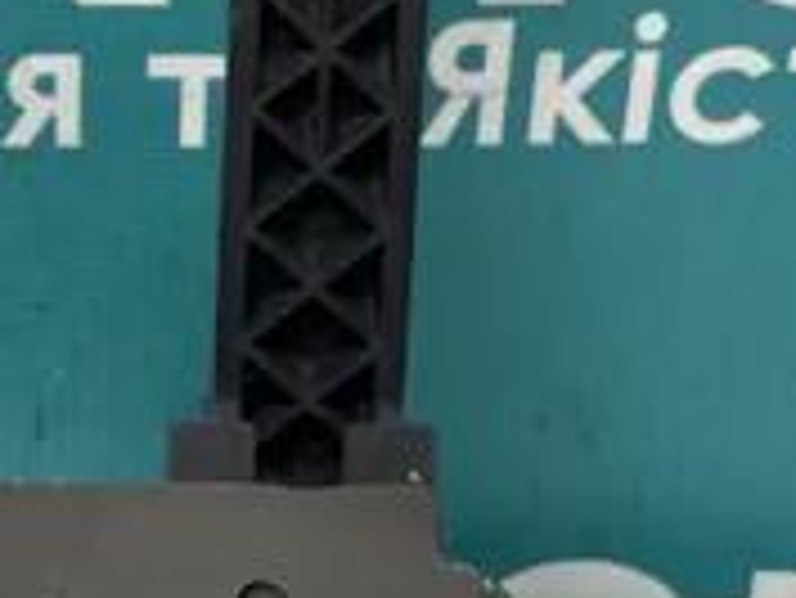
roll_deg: +0.8
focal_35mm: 94
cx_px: 72
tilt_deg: -27.8
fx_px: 2163
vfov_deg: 15.7
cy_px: 405
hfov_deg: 20.4
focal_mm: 4.2
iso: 100
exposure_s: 1/100
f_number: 1.6
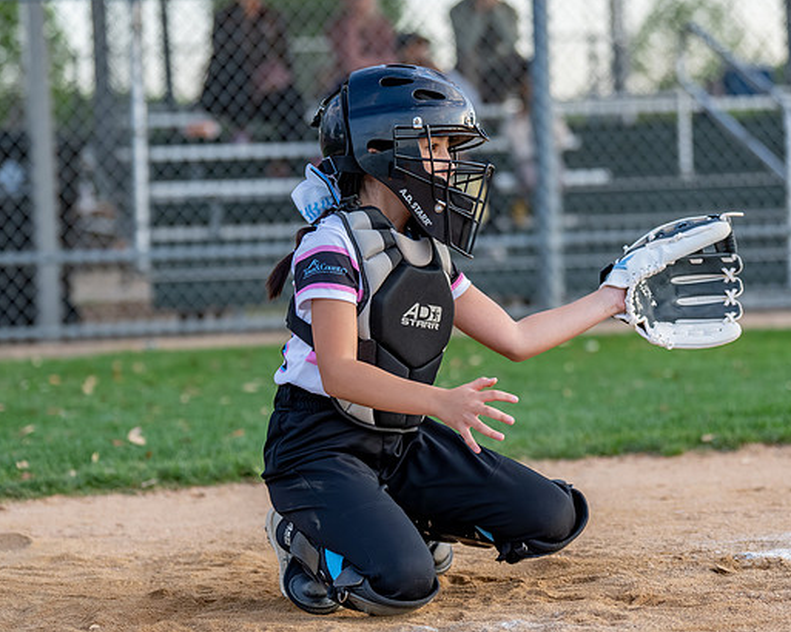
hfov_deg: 13.9
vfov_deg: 11.1
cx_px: 431
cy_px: 295
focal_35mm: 139
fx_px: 3253
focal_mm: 93
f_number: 2.8
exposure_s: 1/1000
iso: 400
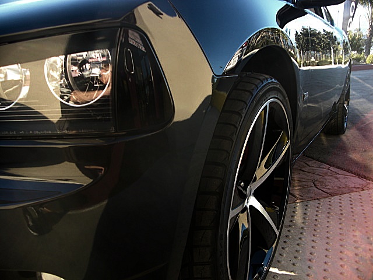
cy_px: 140
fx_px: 388
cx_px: 186
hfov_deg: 51.4
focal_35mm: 36
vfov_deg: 39.7
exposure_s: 1/80
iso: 50
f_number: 2.8
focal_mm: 6.3
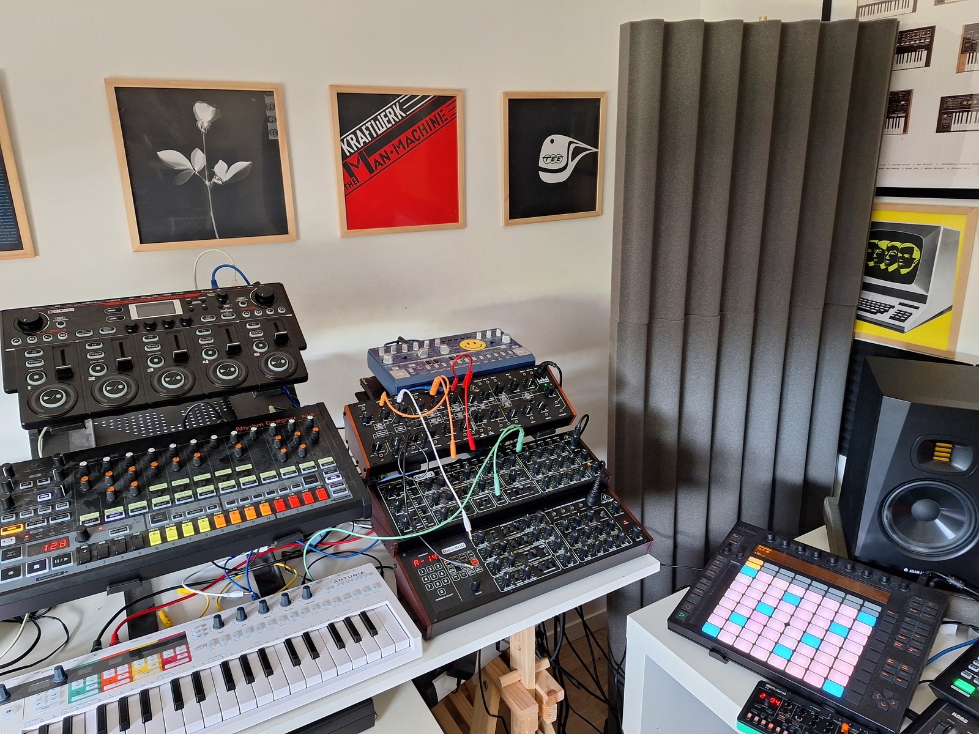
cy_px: 367
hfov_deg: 73.9
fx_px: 650
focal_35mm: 23
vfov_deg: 58.9
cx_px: 490
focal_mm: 5.54
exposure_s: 1/33
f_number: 1.8
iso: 200
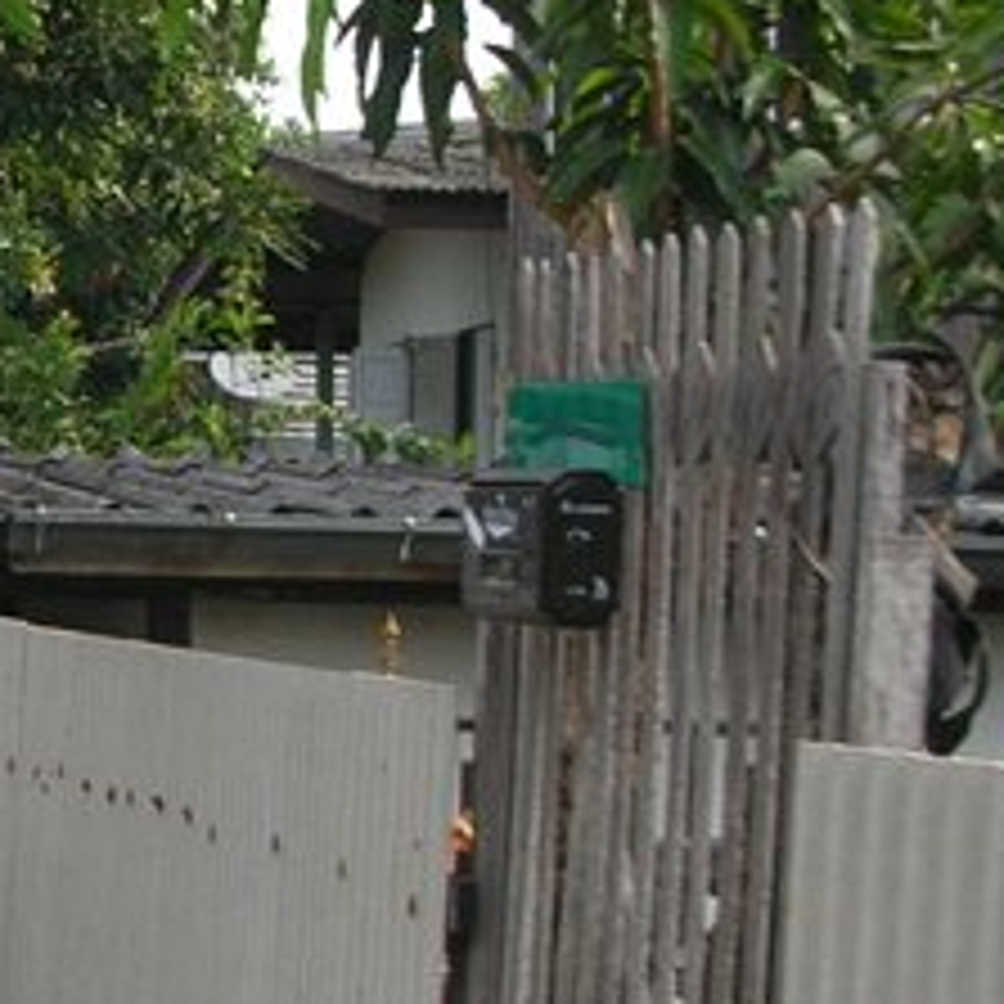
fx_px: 3642
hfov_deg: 15.1
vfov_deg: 15.7
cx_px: -225
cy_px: 615
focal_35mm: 111
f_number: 2.8
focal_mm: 5.8
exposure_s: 1/194
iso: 50
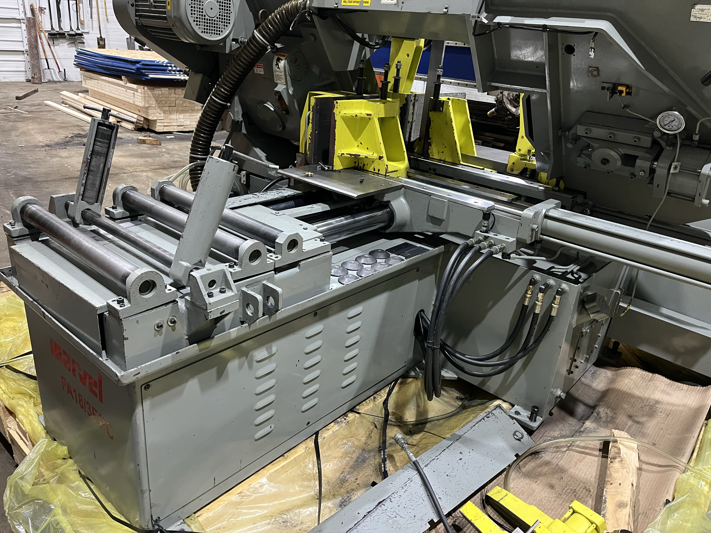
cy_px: 266
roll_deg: -4.6
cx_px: 356
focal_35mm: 26
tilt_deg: -24.8
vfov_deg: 53.1
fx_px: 534
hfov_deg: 67.3
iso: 320
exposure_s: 1/60
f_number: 1.6
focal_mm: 5.1
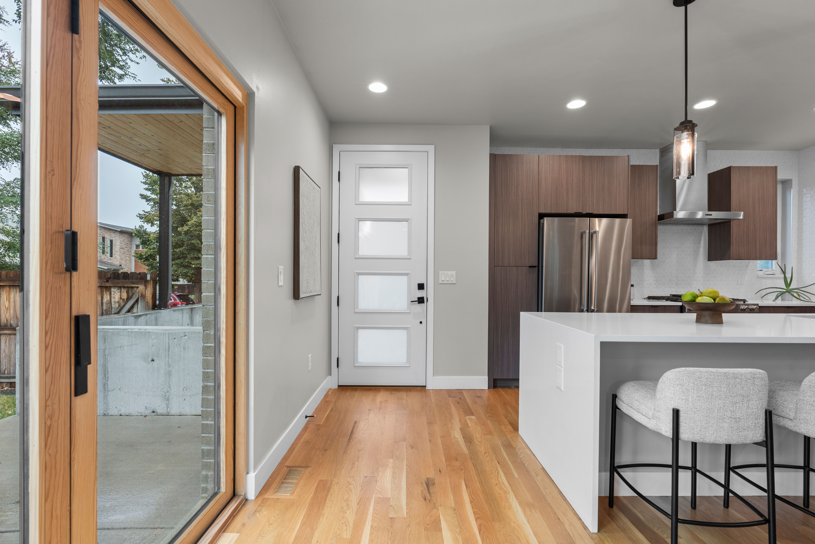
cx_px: 408
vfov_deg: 73.7
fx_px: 362
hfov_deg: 96.7
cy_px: 272
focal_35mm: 16
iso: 640
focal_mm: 16
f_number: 8
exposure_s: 1/8
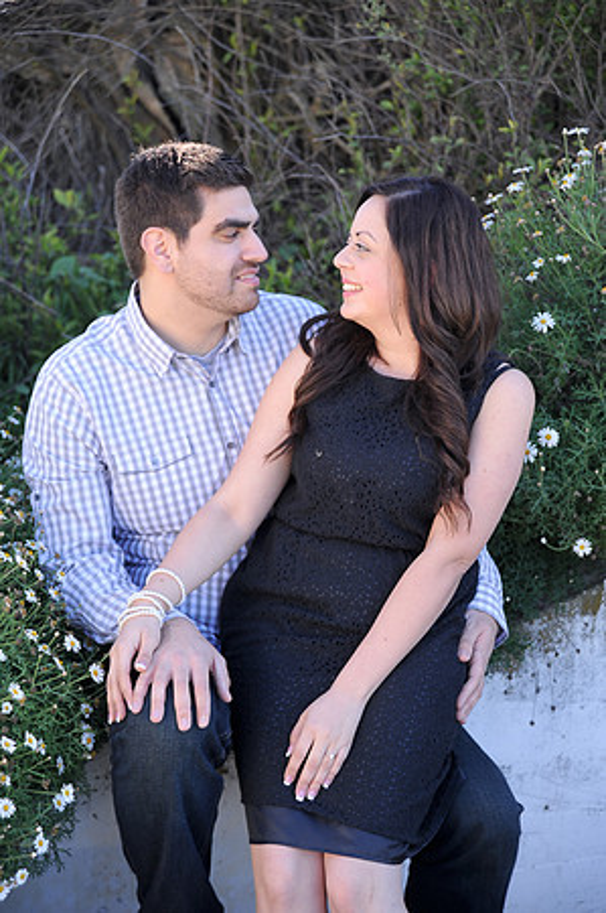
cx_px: 303
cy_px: 456
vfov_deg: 25.4
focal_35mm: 80
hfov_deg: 17.0
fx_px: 2025
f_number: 5.6
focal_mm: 80
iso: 200
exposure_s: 1/160
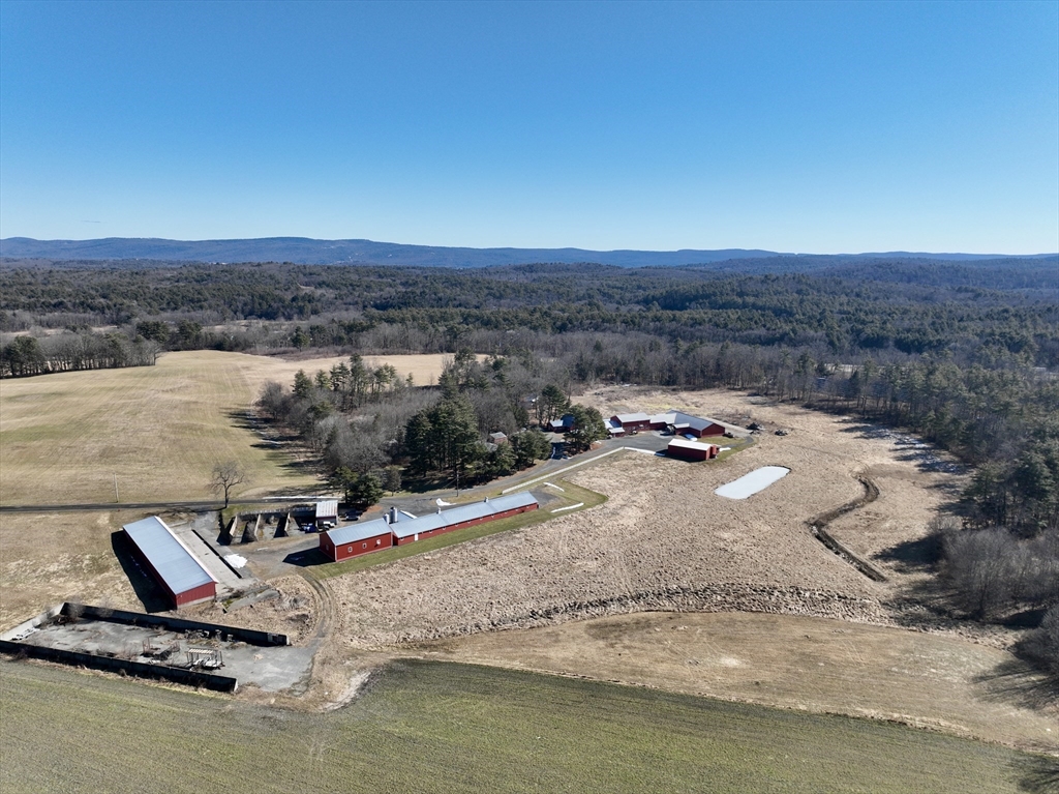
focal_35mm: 24
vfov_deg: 56.8
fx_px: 734
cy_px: 397
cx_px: 530
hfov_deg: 71.6
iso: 120
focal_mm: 12.29
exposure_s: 1/2000
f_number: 2.8
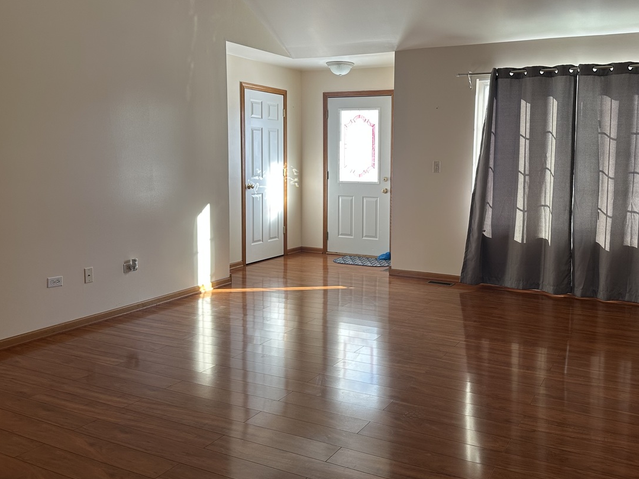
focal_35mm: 32
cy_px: 204
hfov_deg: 56.5
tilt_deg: -5.5
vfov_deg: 44.0
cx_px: 377
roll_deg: -1.1
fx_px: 591
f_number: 1.78
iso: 80
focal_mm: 6.86
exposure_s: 1/121
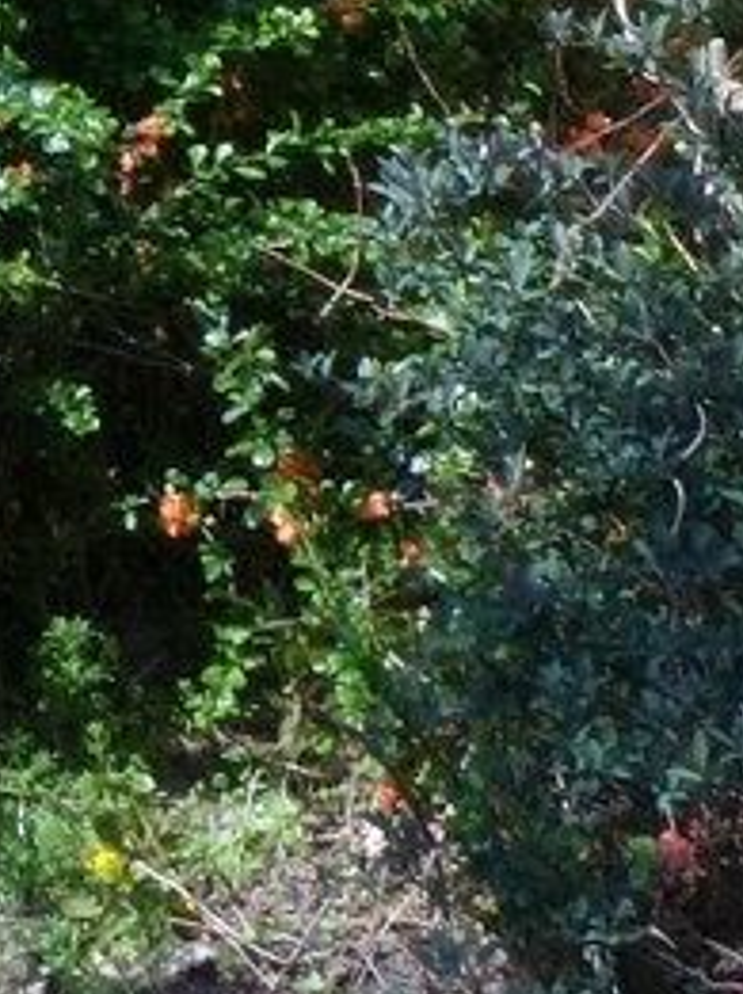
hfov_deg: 10.8
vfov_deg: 14.0
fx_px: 3902
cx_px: 32
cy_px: -303
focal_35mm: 136
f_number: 8
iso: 100
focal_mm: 4.5
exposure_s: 1/80
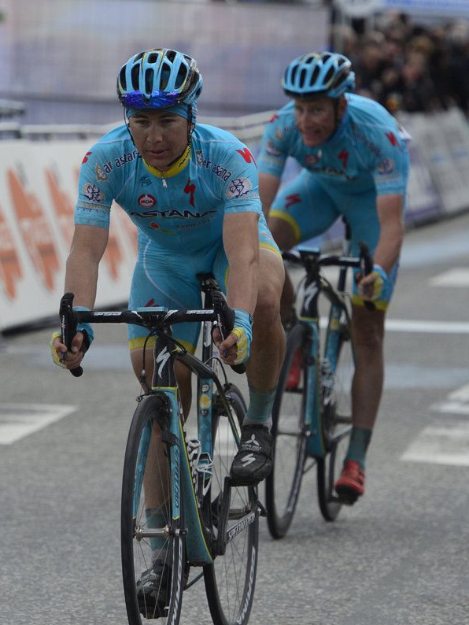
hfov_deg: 3.8
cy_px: 312
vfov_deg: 5.1
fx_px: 7078
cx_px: 242
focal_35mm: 392
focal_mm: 270
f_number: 8
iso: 1000
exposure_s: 1/1000
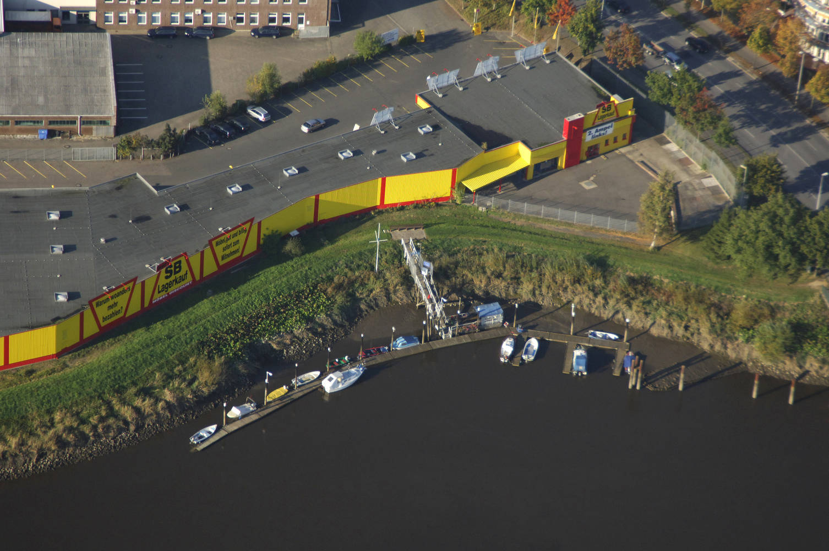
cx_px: 414
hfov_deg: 13.7
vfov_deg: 9.1
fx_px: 3450
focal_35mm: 150
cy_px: 276
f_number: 5.6
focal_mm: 100
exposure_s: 1/1000
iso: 400
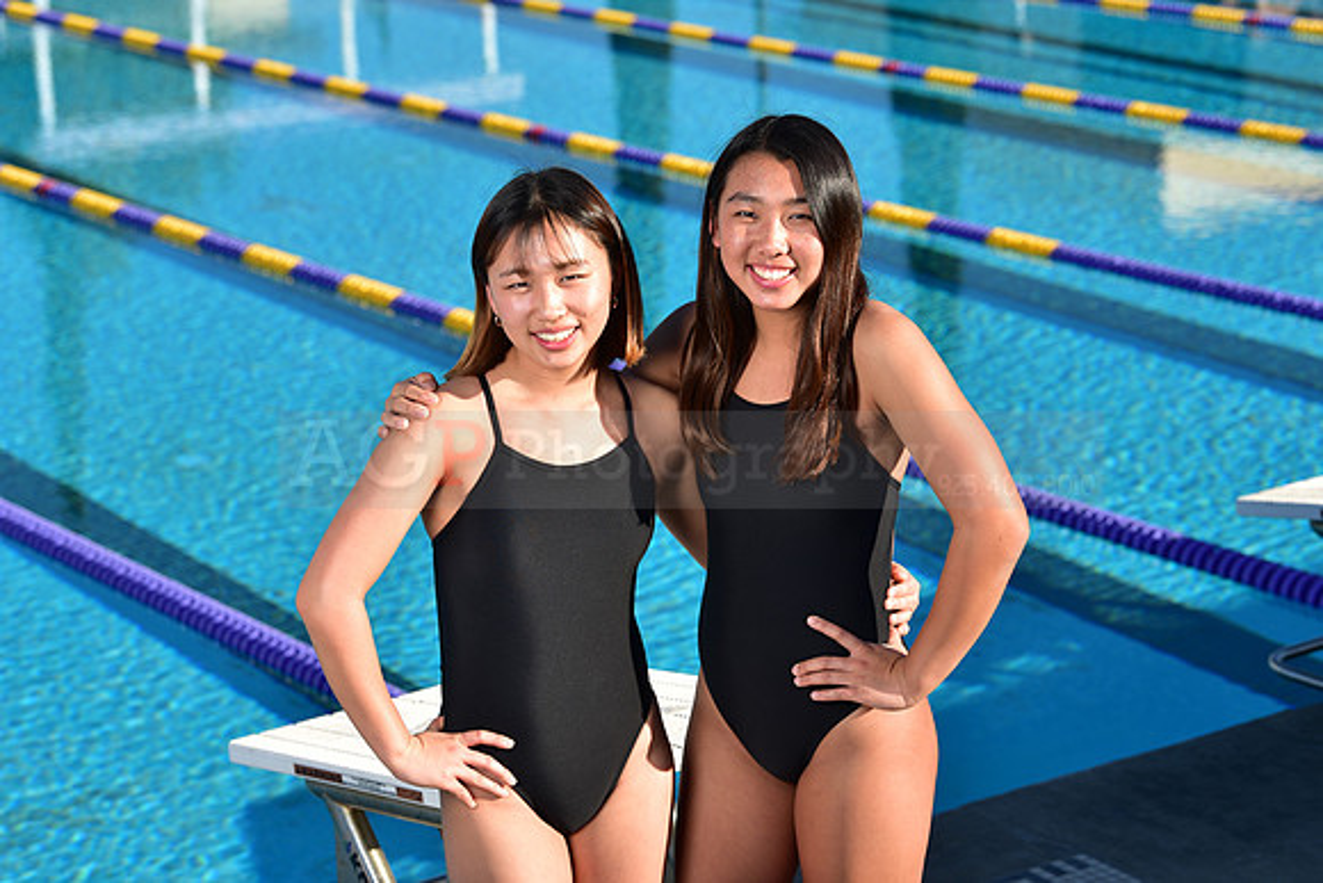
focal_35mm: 95
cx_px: 662
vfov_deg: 14.4
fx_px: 3492
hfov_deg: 21.5
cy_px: 442
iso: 64
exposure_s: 1/250
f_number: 5.6
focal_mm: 95
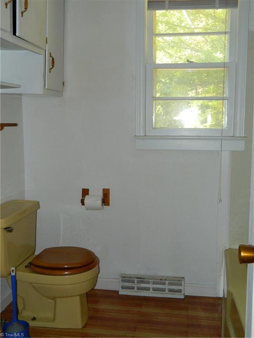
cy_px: 169
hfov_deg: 35.1
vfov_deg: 45.8
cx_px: 127
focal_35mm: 41
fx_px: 401
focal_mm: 7.3
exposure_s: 1/30
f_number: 3.5
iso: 200
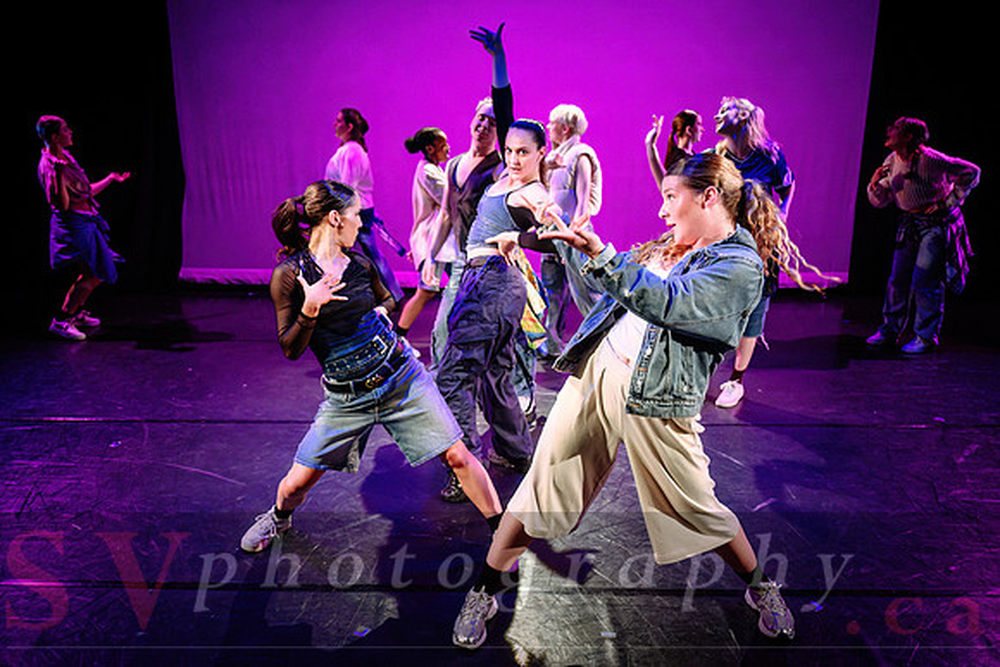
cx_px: 469
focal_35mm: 29
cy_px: 376
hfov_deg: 63.5
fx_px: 808
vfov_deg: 44.8
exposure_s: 1/300
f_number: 2.8
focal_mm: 24
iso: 2000
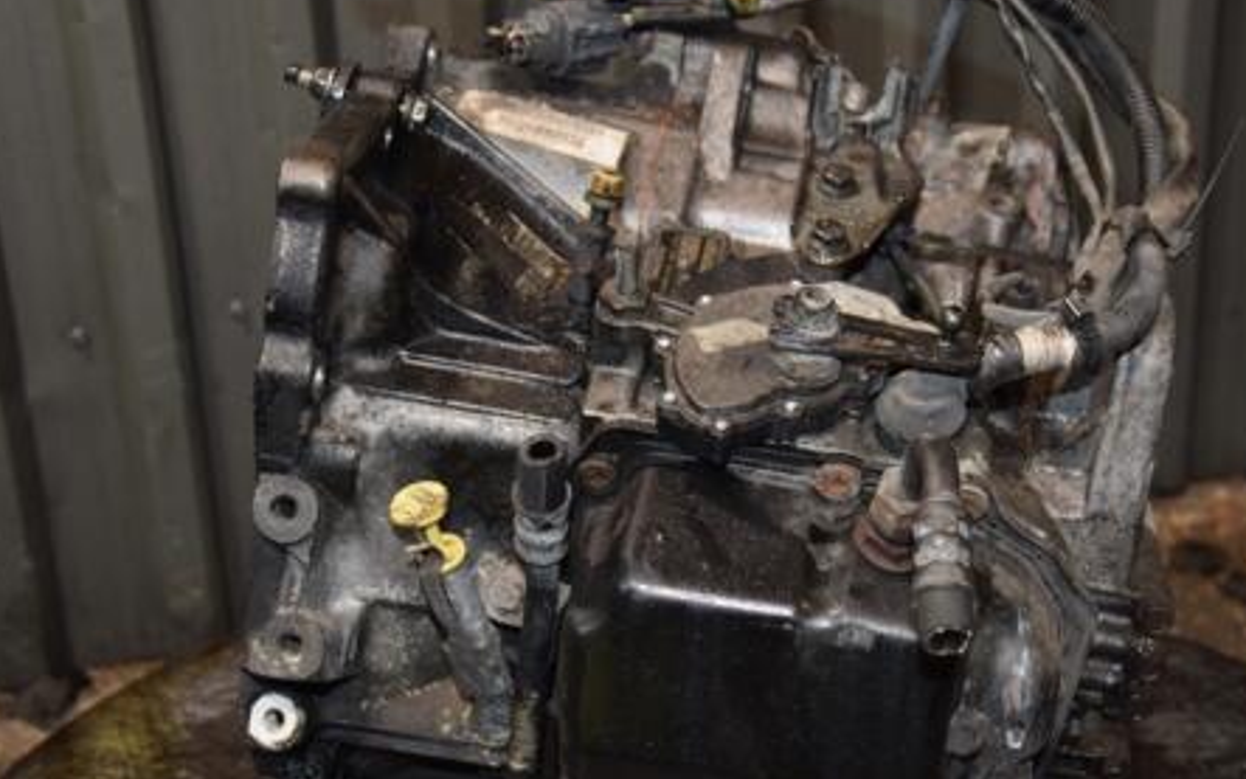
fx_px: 1970
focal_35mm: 58
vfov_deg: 22.3
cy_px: 472
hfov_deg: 35.1
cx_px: 692
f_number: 5
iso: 800
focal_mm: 28
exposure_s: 1/60
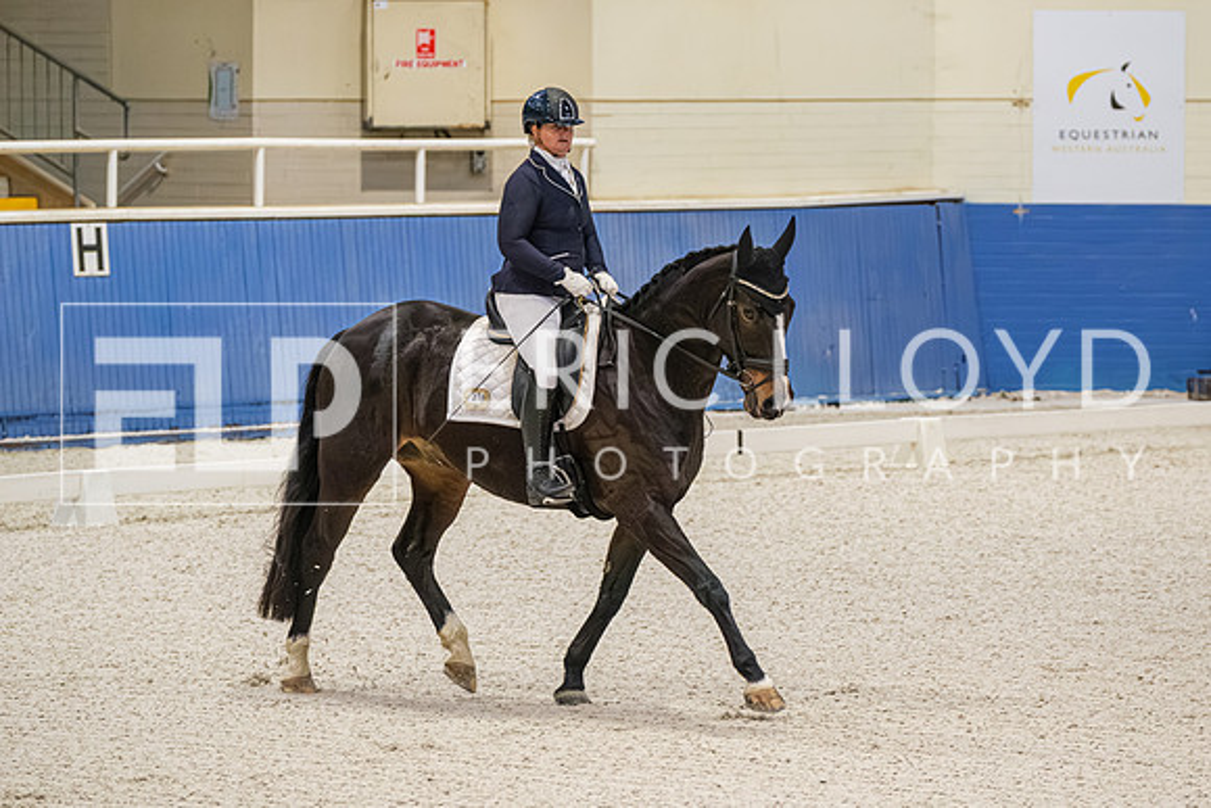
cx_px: 646
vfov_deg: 6.4
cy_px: 325
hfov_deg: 9.6
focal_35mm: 214
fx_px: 7203
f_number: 3.2
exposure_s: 1/640
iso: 5000
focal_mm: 110.6
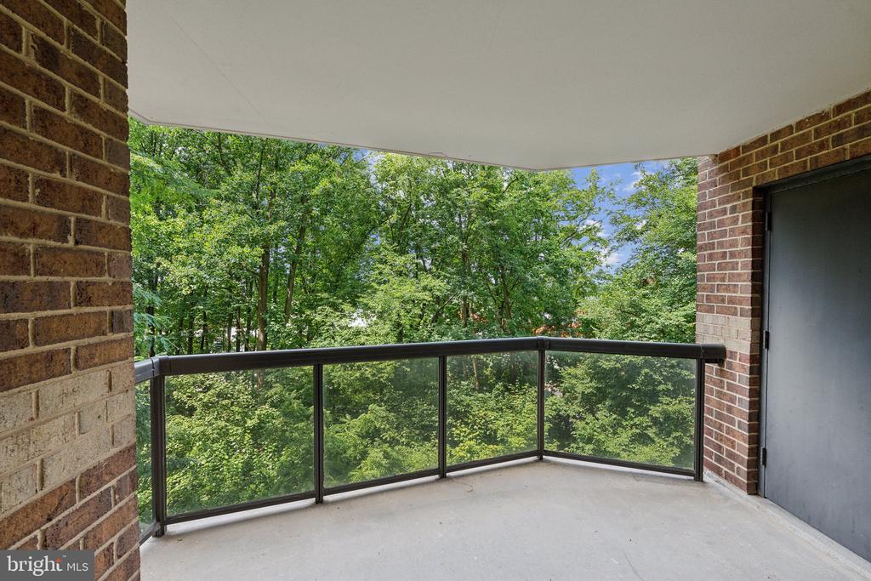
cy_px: 290
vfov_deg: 73.8
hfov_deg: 96.7
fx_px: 387
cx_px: 436
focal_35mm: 16
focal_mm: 16
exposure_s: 1/100
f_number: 9
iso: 400
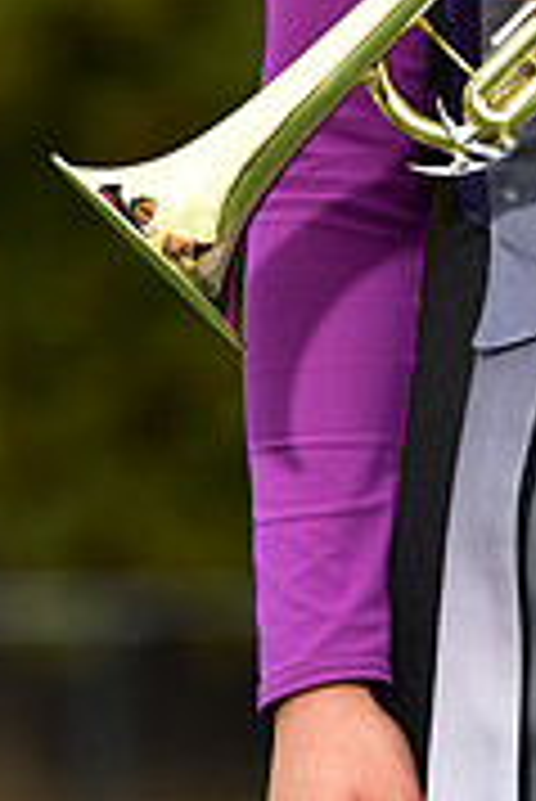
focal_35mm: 651
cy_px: -374
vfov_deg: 3.2
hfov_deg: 2.1
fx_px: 14510
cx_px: 759
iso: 500
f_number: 5
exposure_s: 1/250
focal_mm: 200
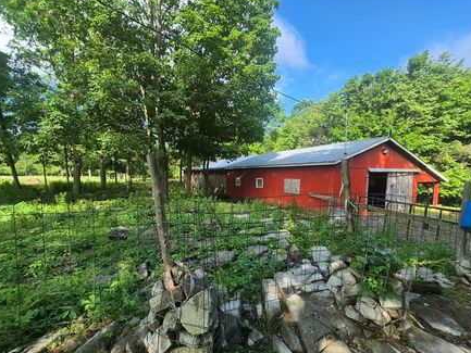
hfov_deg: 98.1
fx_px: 204
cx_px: 226
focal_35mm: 15
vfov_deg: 81.6
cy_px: 192
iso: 160
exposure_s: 1/542
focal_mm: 1.74
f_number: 2.2
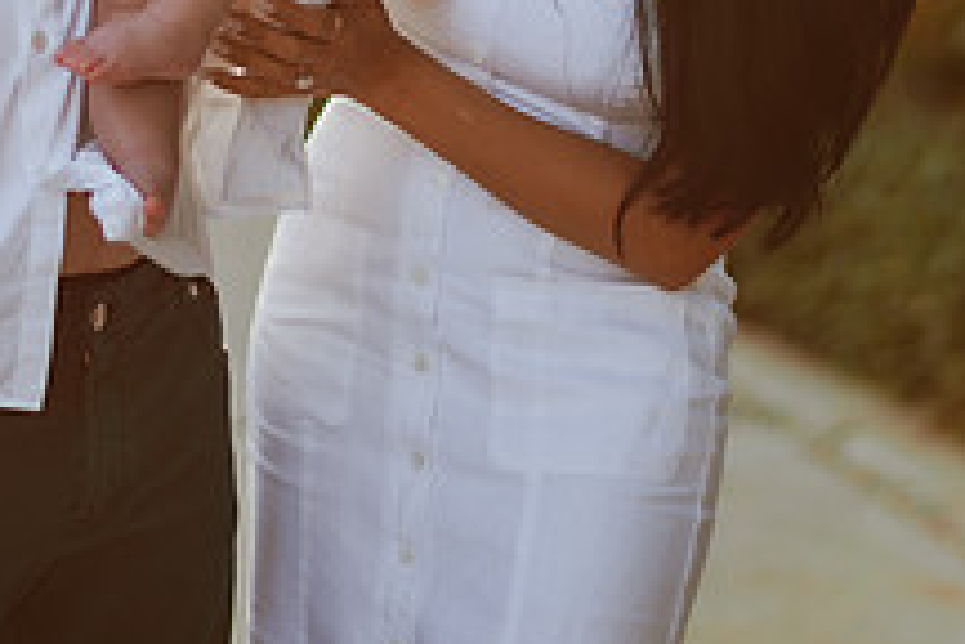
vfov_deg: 8.7
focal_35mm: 156
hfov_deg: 13.1
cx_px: 281
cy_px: -186
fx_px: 4181
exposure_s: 1/1000
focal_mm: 58
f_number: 1.4
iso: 80
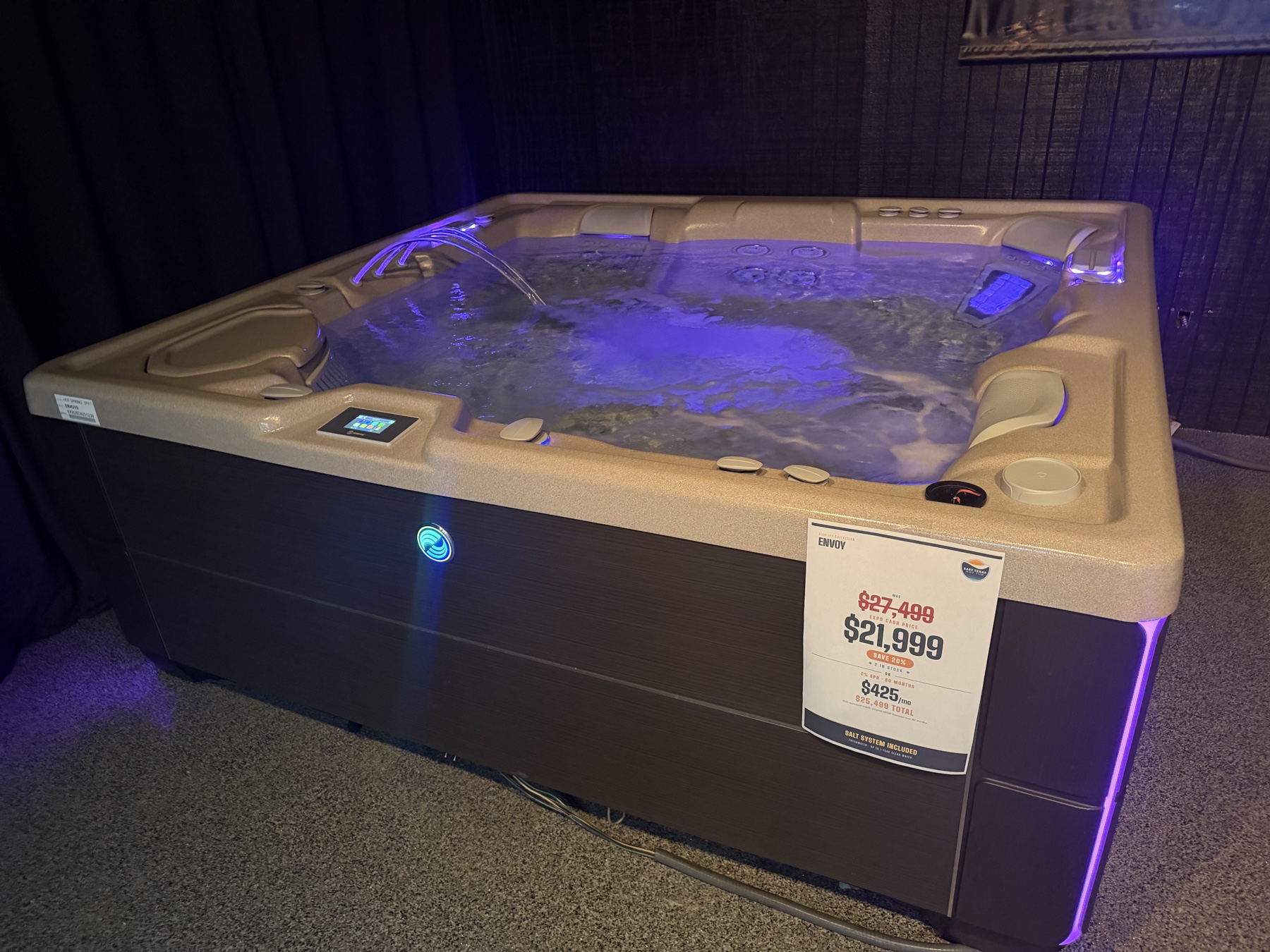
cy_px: 476
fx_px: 881
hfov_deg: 71.6
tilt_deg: -27.4
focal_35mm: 24
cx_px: 635
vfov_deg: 56.8
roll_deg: +4.6
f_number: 1.78
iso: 800
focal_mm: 6.76
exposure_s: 1/30
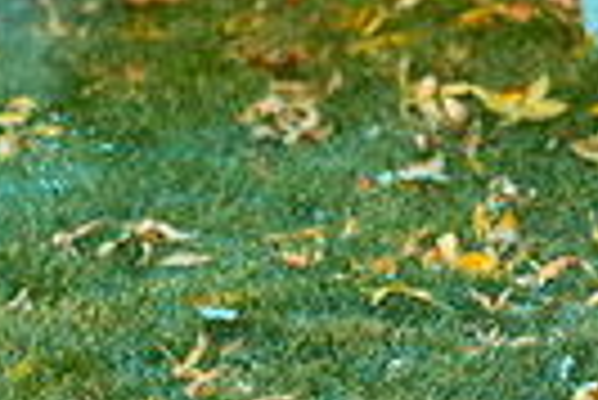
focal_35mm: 348
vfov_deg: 3.9
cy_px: -402
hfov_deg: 5.9
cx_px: 9
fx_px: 5787
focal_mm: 80
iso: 125
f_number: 2.8
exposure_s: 1/1000
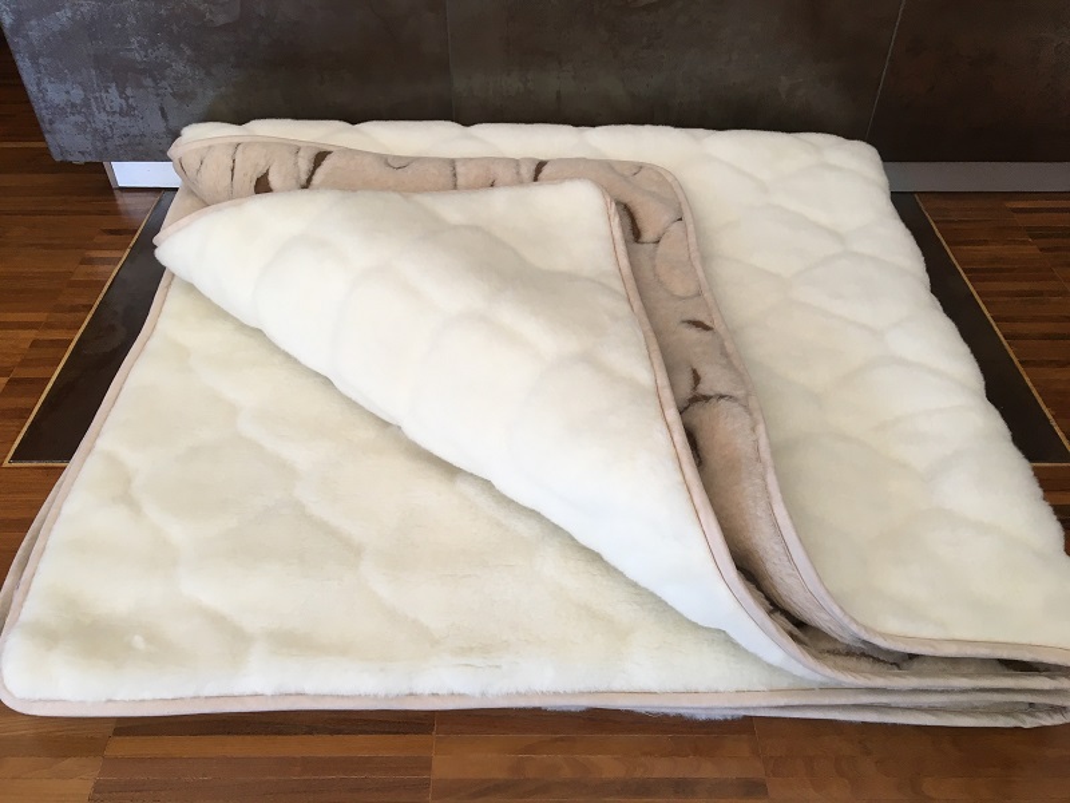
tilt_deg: -44.5
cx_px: 535
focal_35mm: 29
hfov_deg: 61.7
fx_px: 896
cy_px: 402
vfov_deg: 48.2
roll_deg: +0.8
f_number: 2.2
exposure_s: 1/33
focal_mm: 4.15
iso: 32
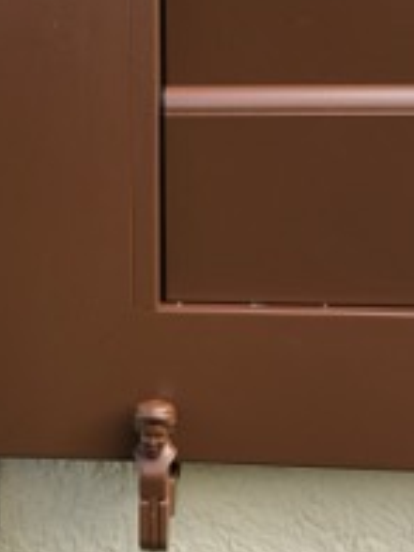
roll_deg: -0.3
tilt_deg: -11.6
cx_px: 144
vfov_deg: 33.7
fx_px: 909
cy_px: 315
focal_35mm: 57
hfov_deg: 25.5
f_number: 1.8
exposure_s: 1/440
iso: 20
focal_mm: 4
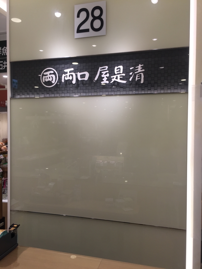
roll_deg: -0.8
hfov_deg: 48.2
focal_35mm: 29
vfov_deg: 61.7
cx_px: 101
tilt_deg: -0.7
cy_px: 134
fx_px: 226
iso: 32
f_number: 2.2
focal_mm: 4.15
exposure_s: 1/120
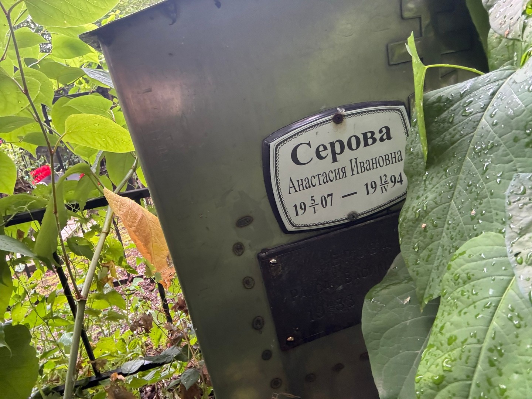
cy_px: 200
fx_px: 353
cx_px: 266
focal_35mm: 23
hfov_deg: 73.9
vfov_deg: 58.9
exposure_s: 1/60
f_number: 1.9
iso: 320
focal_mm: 2.69
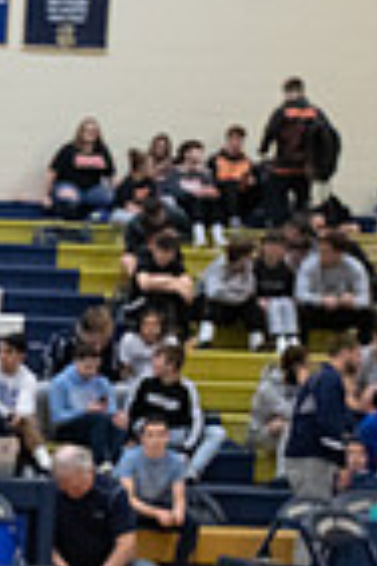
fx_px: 2262
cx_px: -549
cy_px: 496
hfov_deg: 8.6
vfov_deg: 14.1
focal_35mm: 144
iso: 5000
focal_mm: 35
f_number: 5.6
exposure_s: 1/160
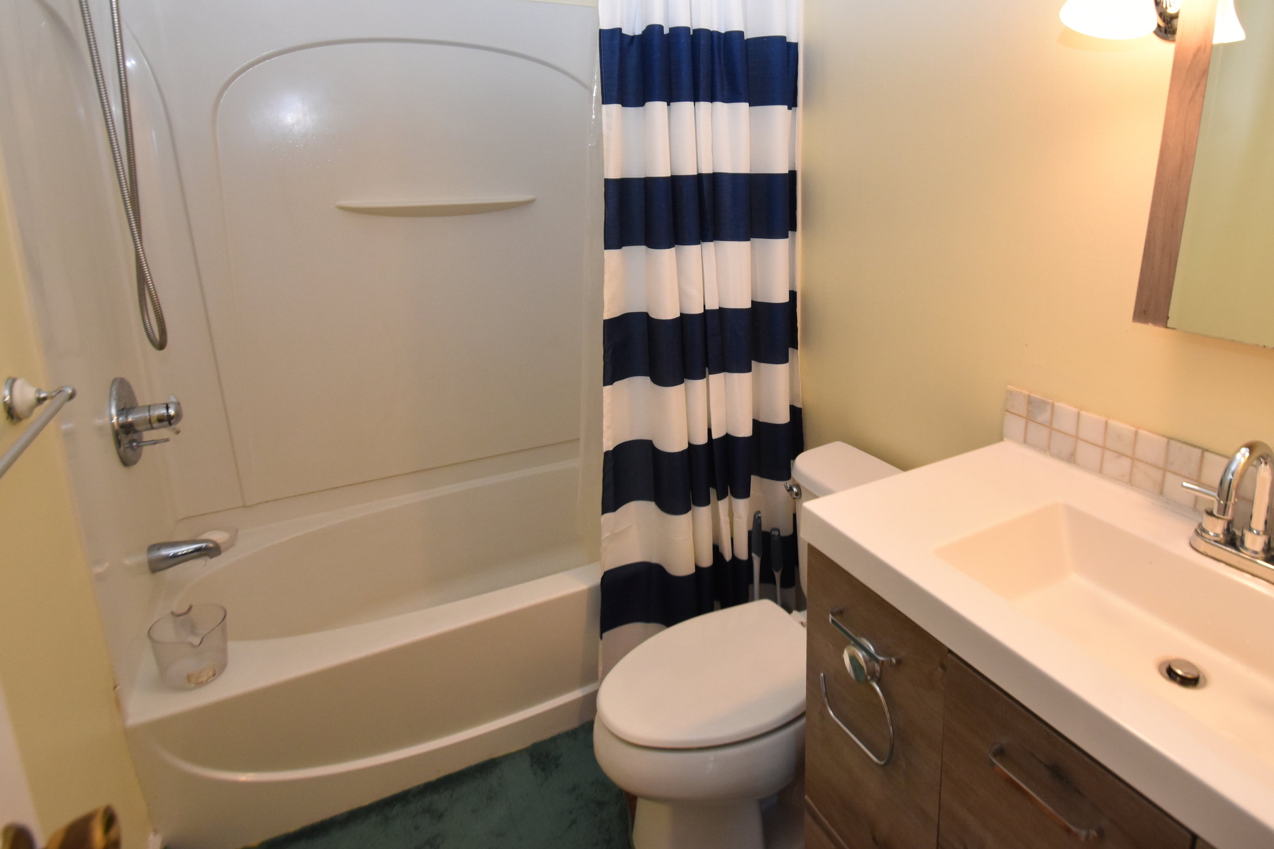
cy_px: 287
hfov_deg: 82.8
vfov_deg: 60.5
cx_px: 773
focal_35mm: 20
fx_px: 708
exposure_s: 1/100
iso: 800
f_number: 5
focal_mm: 10
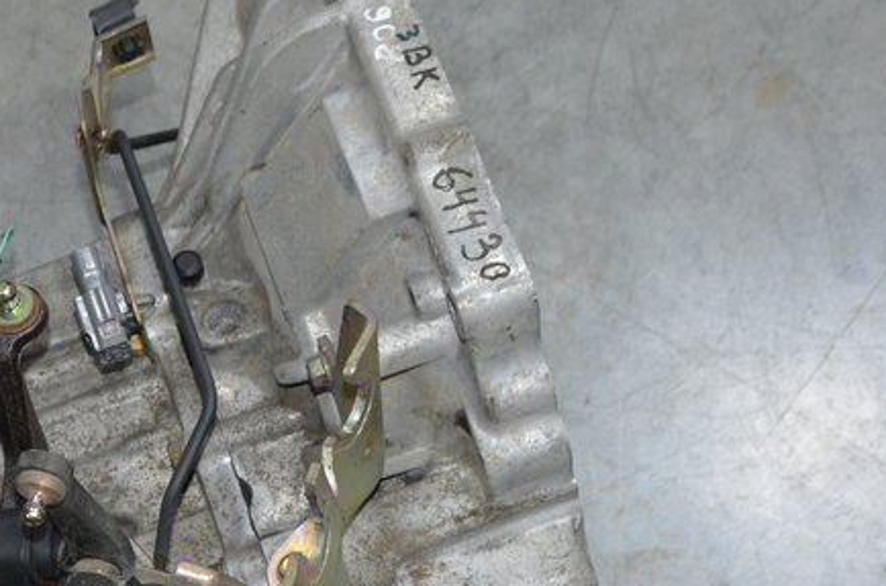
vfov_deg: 15.8
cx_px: 161
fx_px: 2087
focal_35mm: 85
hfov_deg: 23.6
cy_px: 510
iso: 640
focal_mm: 24
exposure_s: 1/60
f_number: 4
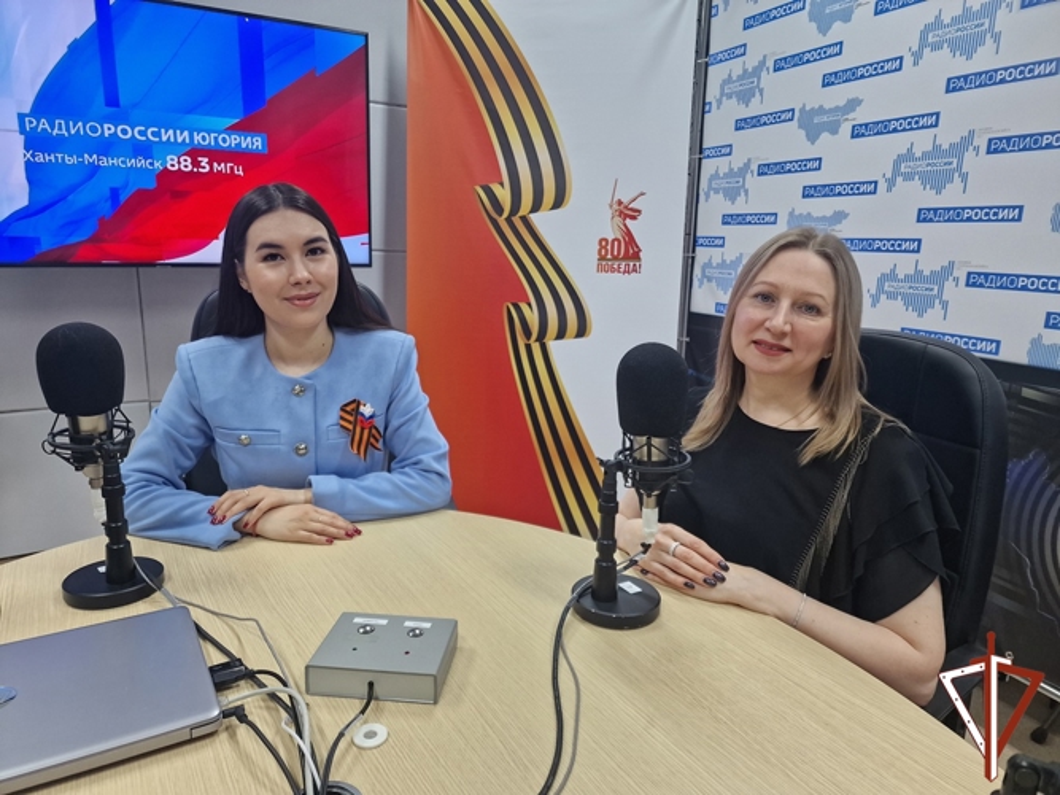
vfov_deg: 58.9
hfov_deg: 73.9
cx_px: 530
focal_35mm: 23
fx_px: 704
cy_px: 398
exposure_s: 1/60
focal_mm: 6.4
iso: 125
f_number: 1.8
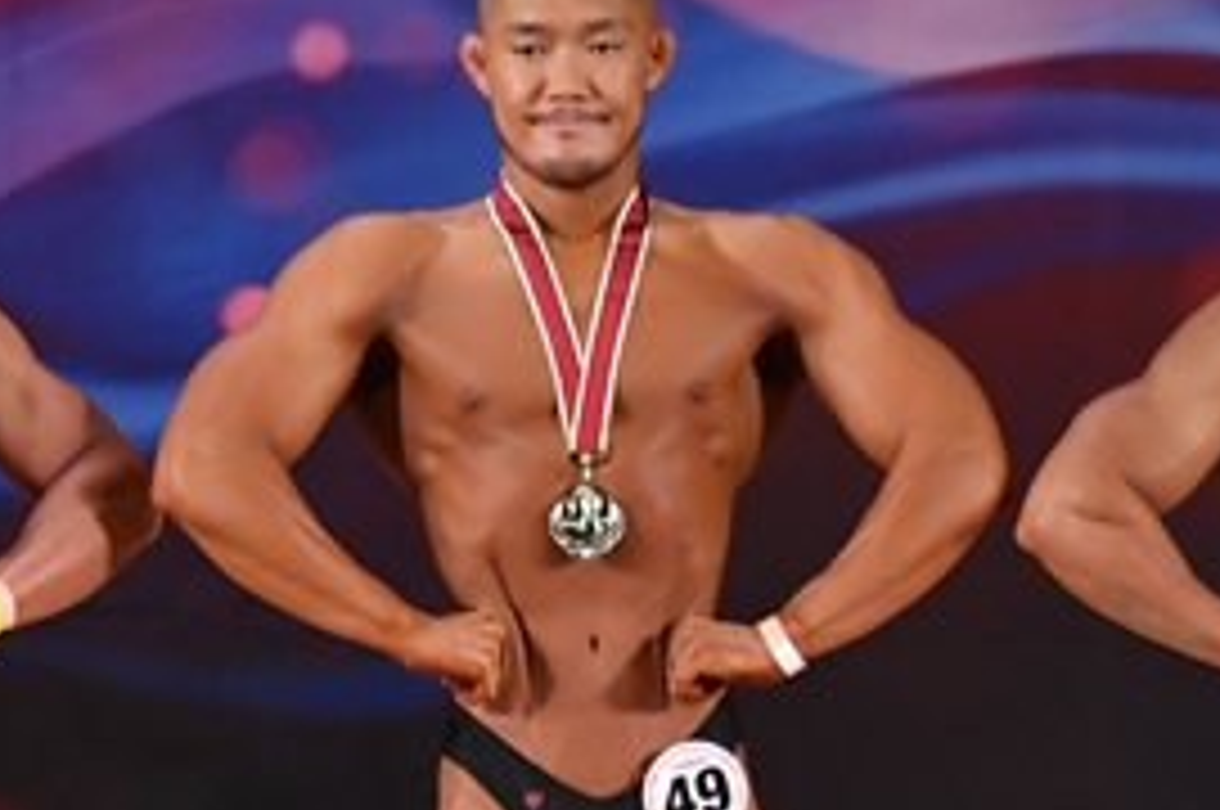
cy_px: 783
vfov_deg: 2.2
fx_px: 21019
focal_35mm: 621
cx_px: 493
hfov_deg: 3.3
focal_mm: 145
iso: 3200
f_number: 5.6
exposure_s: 1/400
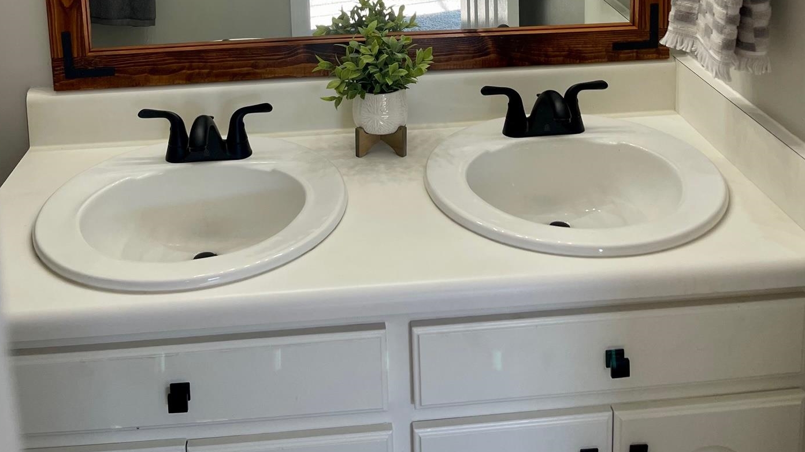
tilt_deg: -9.1
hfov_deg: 49.4
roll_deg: +1.6
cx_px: 373
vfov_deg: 25.9
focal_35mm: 41
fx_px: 875
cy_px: -91
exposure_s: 1/120
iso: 100
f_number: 1.6
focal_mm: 5.1
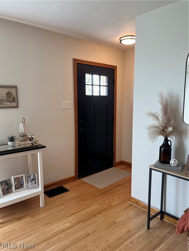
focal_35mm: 26
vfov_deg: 67.3
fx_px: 189
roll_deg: +0.8
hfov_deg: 53.1
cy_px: 126
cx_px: 94
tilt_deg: -9.3
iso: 64
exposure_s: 1/120
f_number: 1.6
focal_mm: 5.1
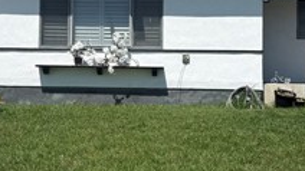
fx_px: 639
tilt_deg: +4.1
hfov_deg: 26.8
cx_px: 128
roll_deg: -1.5
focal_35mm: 79
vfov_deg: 15.2
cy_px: 42
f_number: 1.78
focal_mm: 6.76
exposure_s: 1/6173
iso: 80
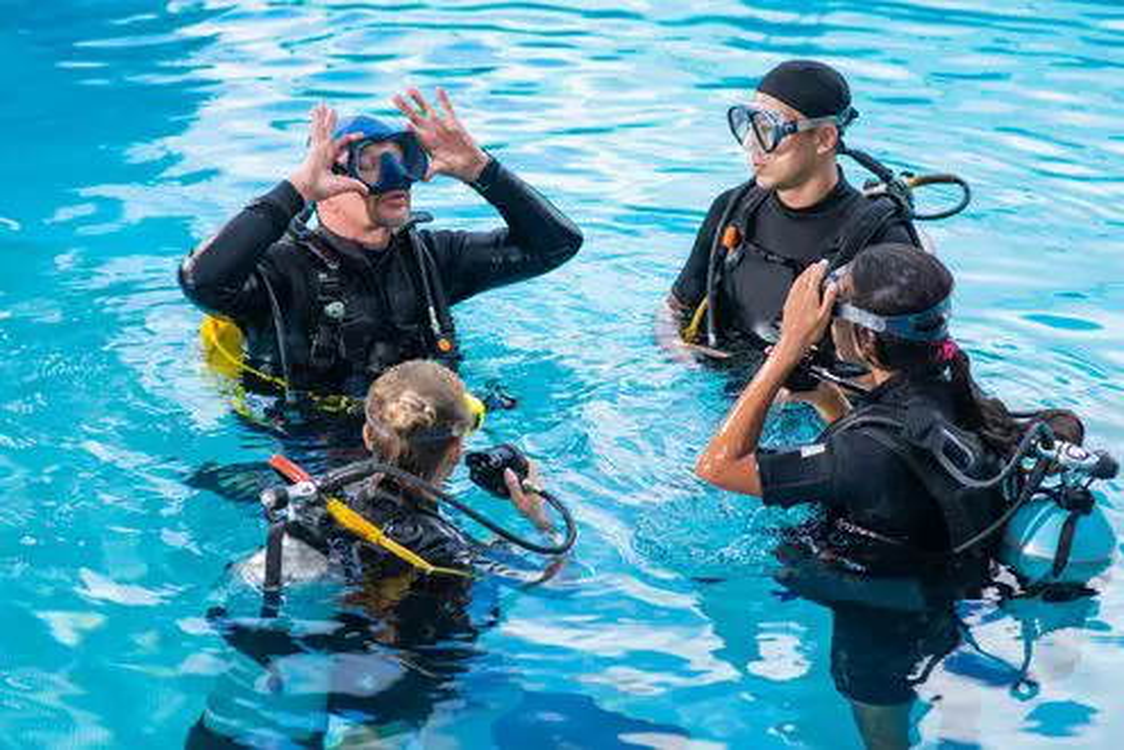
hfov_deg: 23.9
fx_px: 2654
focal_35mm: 85
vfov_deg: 16.1
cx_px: 562
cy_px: 375
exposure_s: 1/200
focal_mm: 85
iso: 80
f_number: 4.5
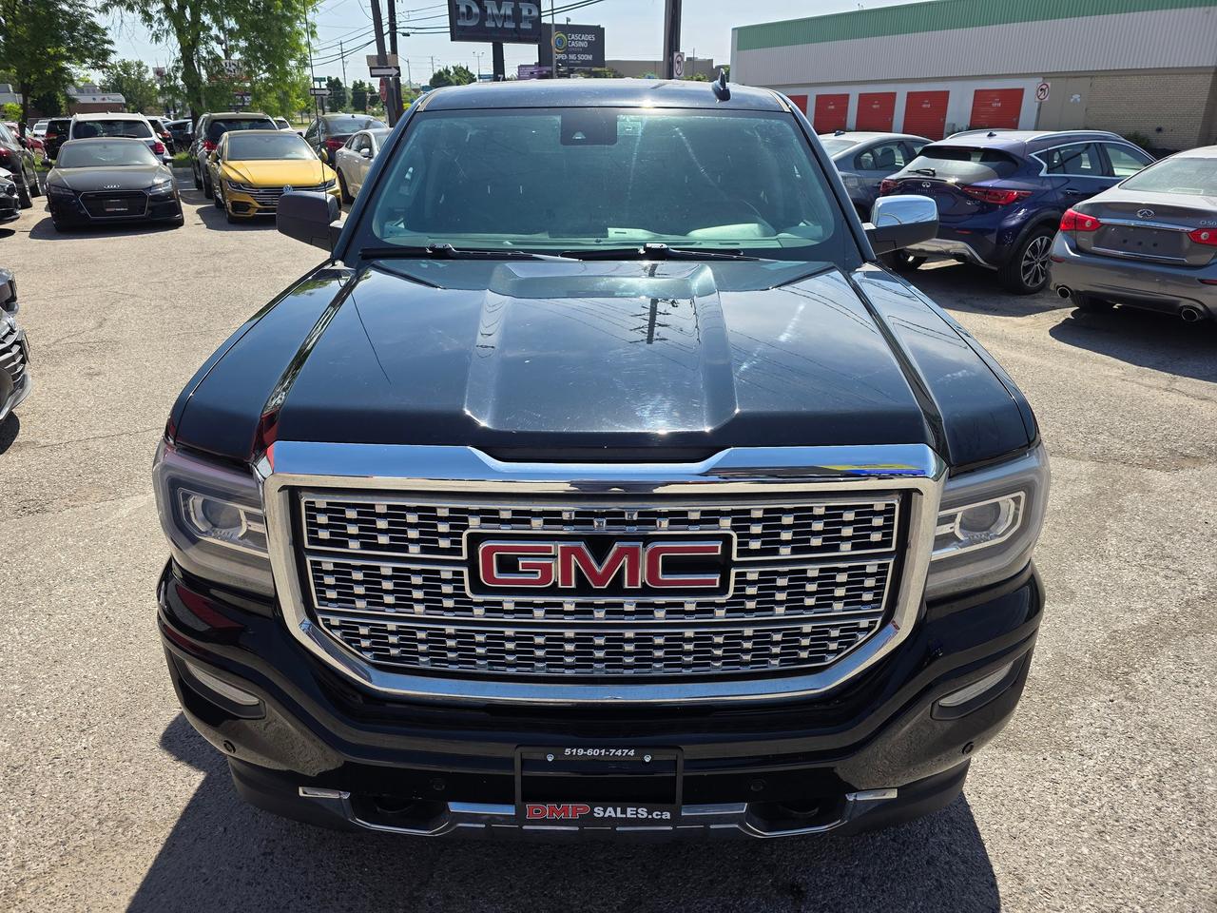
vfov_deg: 58.9
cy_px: 456
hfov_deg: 73.9
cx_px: 608
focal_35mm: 23
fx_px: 809
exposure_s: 1/3598
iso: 80
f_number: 1.7
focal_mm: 6.3
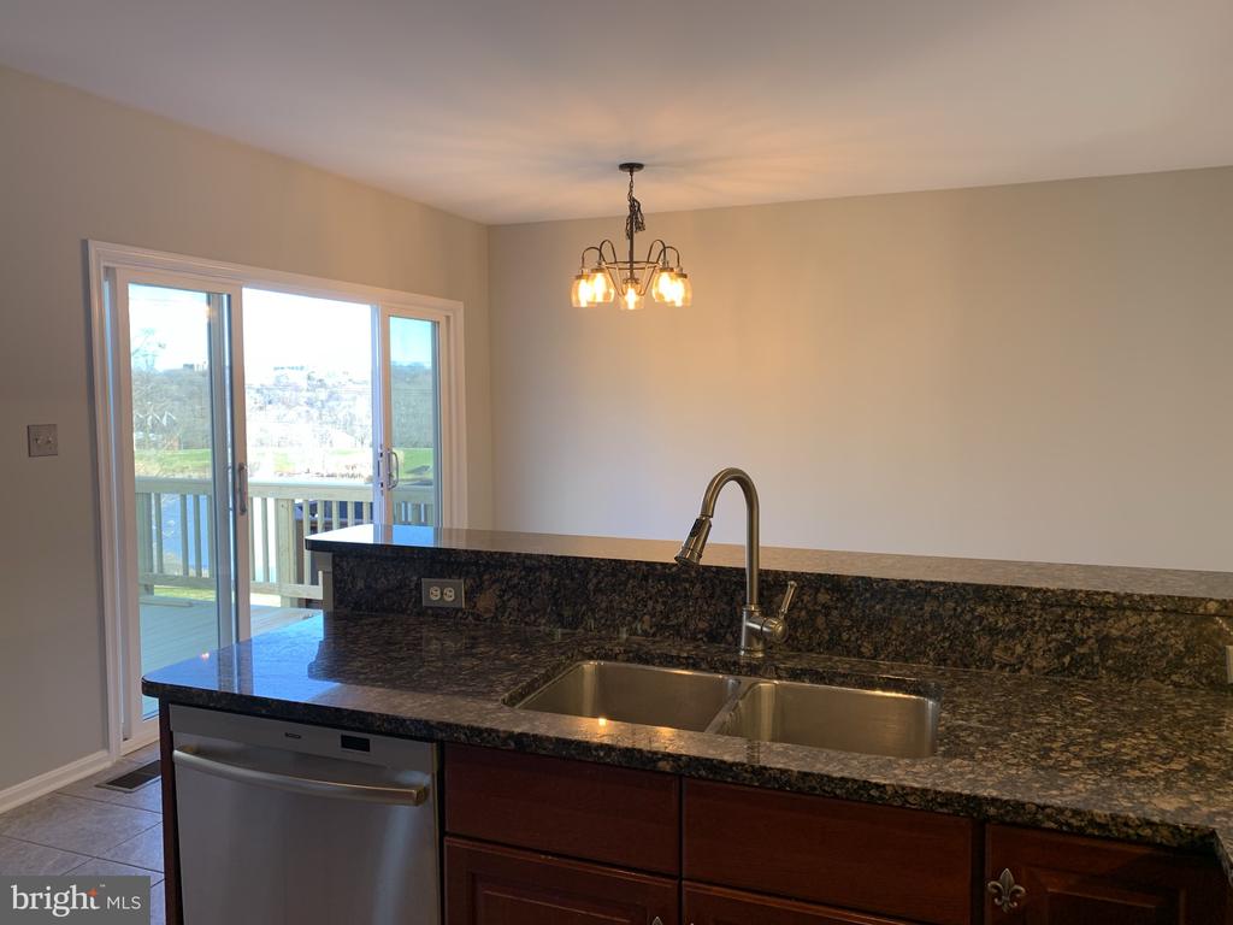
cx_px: 616
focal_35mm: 26
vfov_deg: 53.1
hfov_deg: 67.3
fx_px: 926
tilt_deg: -3.4
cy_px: 462
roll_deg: +0.5
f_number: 1.8
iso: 80
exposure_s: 1/120
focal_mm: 4.25
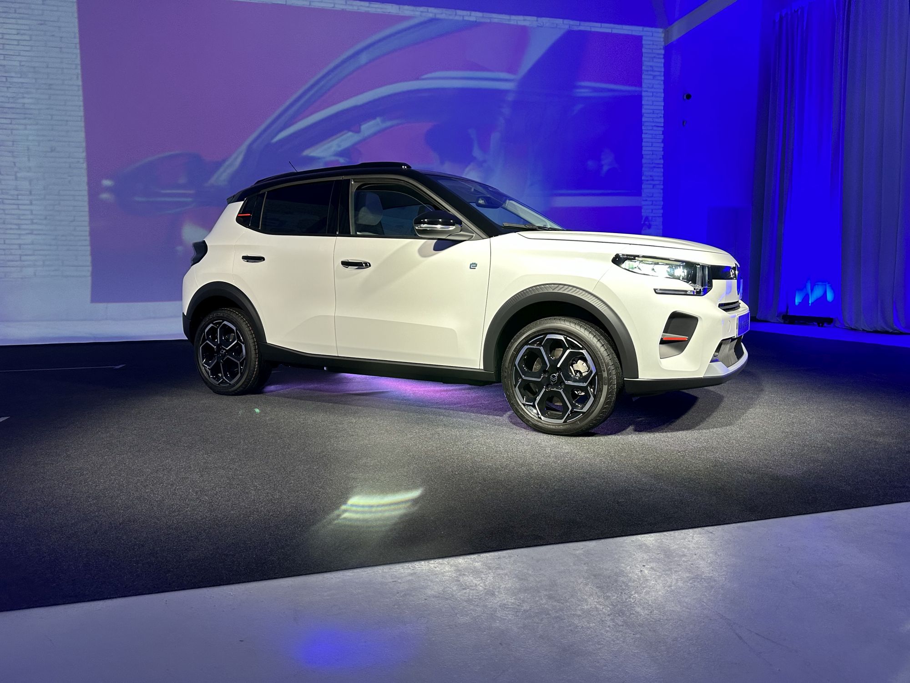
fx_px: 631
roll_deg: +0.7
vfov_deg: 56.8
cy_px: 342
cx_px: 455
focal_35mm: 24
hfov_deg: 71.6
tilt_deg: -5.1
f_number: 1.78
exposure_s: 1/75
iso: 200
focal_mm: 6.86
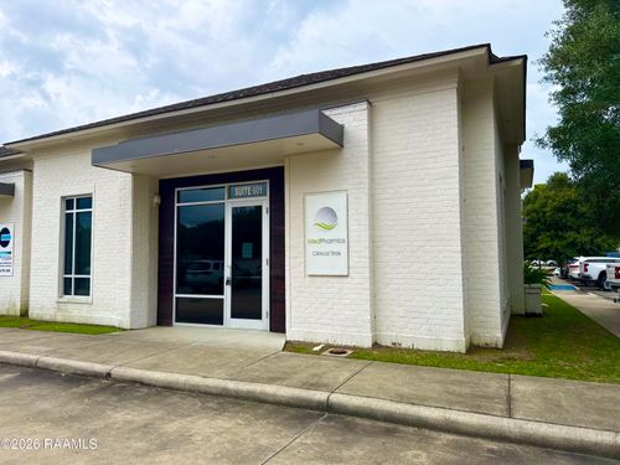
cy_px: 232
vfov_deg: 56.8
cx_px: 310
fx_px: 430
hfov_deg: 71.6
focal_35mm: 24
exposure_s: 1/654
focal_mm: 6.76
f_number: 1.78
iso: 80
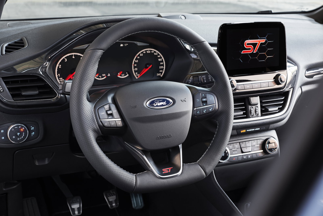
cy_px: 108
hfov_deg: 39.6
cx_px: 162
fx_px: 449
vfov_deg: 27.0
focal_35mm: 50
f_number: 8
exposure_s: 2
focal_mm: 50
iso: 100
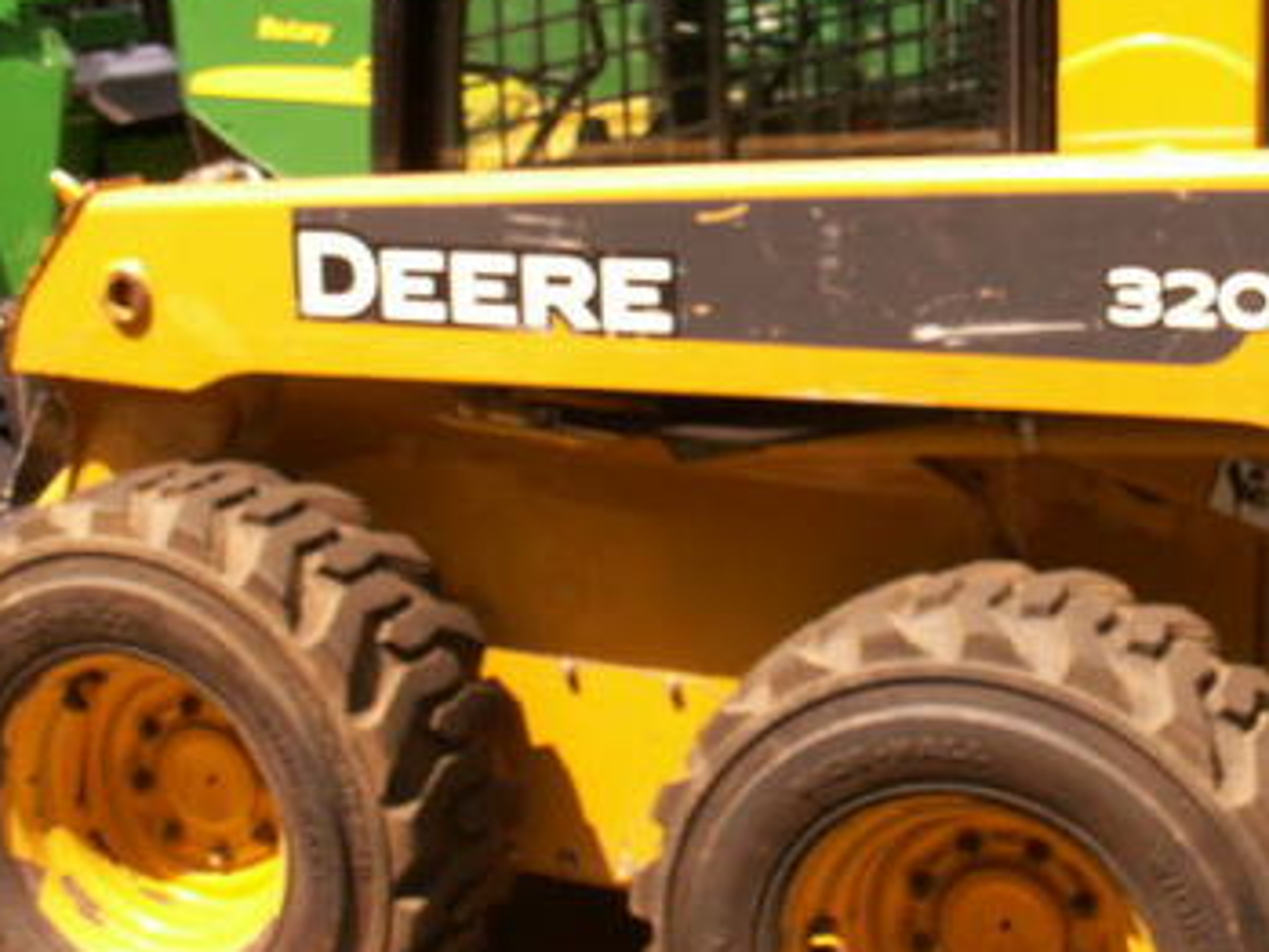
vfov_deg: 18.9
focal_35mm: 78
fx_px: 2860
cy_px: 367
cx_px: 924
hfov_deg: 24.8
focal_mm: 8.39
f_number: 6.3
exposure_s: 1/125
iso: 50
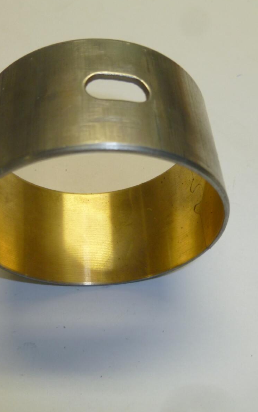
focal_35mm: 40
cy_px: 204
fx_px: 450
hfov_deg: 31.7
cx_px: 86
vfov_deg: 49.3
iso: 160
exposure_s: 1/30
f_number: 3.3
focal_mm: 5
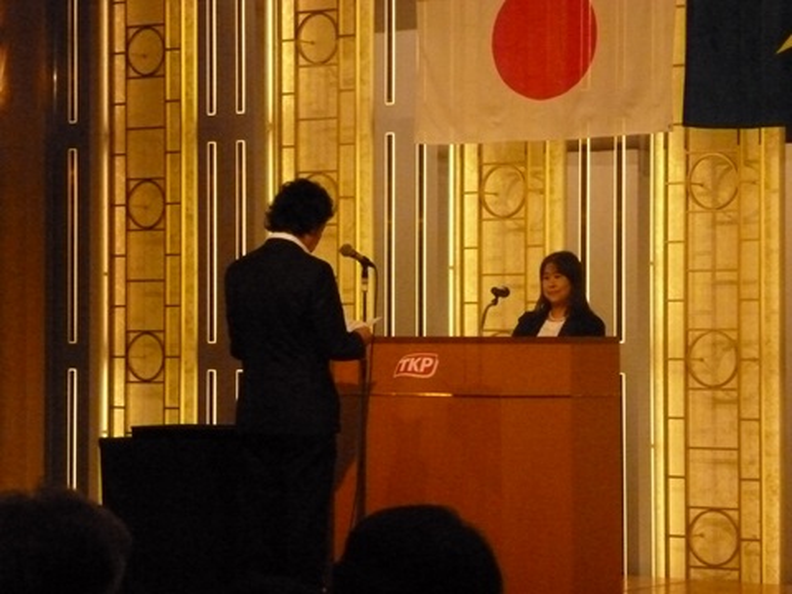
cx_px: 396
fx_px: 2585
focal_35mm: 113
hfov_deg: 17.4
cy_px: 297
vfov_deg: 13.1
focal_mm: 20.2
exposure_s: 1/400
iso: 1600
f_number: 5.1
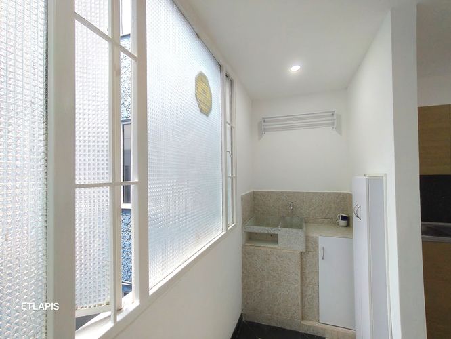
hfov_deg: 94.5
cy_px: 170
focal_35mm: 16
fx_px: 209
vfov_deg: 78.1
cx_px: 226
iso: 100
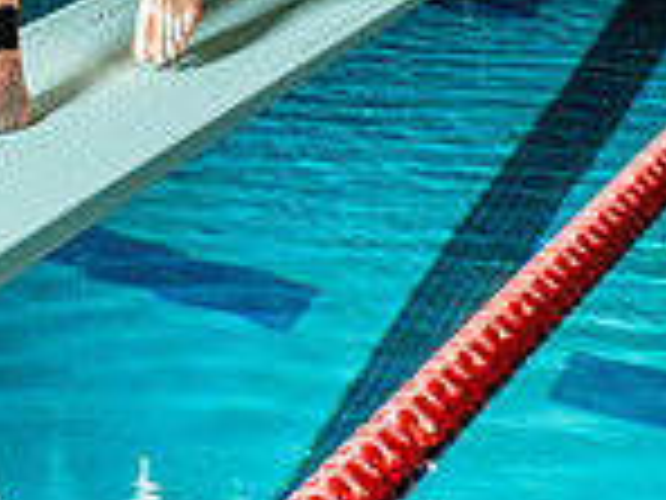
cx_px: 14
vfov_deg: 9.9
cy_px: -486
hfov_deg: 13.9
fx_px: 2694
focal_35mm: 140
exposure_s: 1/250
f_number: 7.1
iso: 500
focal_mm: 48
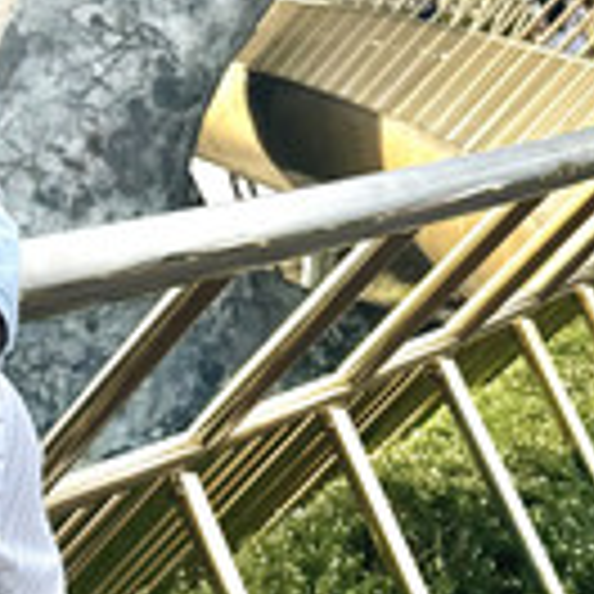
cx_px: -162
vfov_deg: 16.4
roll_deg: -2.7
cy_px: -40
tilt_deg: +0.7
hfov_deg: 16.1
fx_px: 2000
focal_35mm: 103
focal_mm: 6.86
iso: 80
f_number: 1.78
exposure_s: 1/2028
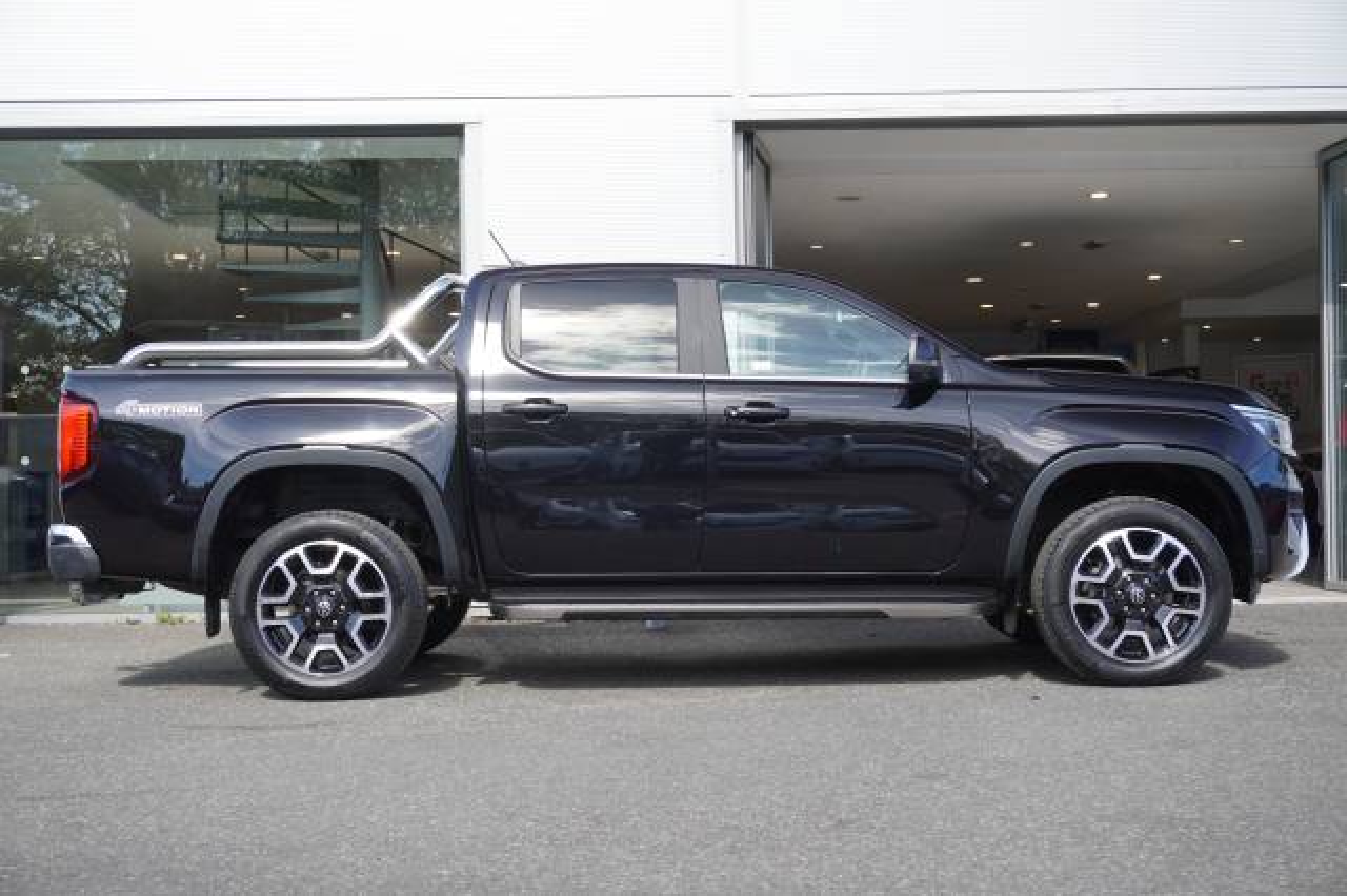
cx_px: 674
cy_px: 448
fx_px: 1739
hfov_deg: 42.3
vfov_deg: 28.9
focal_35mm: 46
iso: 100
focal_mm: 31
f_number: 5.6
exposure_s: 1/100
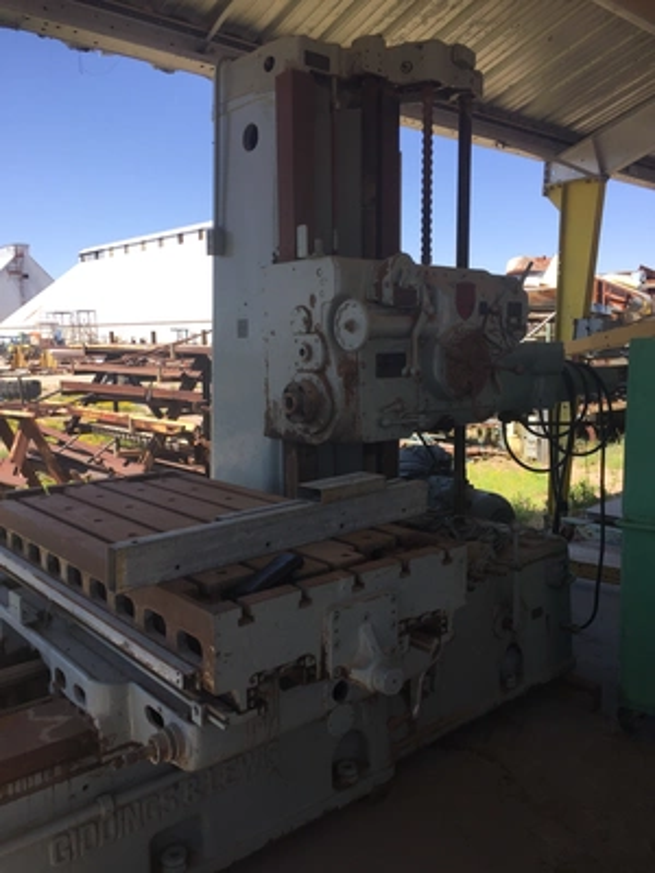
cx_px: 328
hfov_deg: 48.2
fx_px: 732
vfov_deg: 61.7
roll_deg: +0.1
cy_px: 436
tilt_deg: -6.6
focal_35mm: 29
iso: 32
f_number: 2.2
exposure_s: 1/989
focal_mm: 4.15
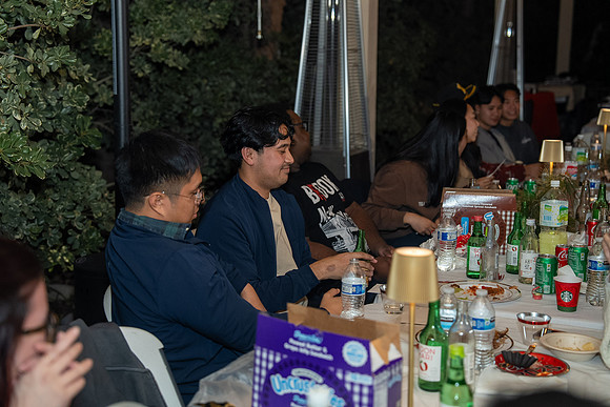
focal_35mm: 54
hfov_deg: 36.9
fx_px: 915
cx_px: 305
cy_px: 204
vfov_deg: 25.1
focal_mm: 54
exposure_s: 1/160
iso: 1000
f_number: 2.8
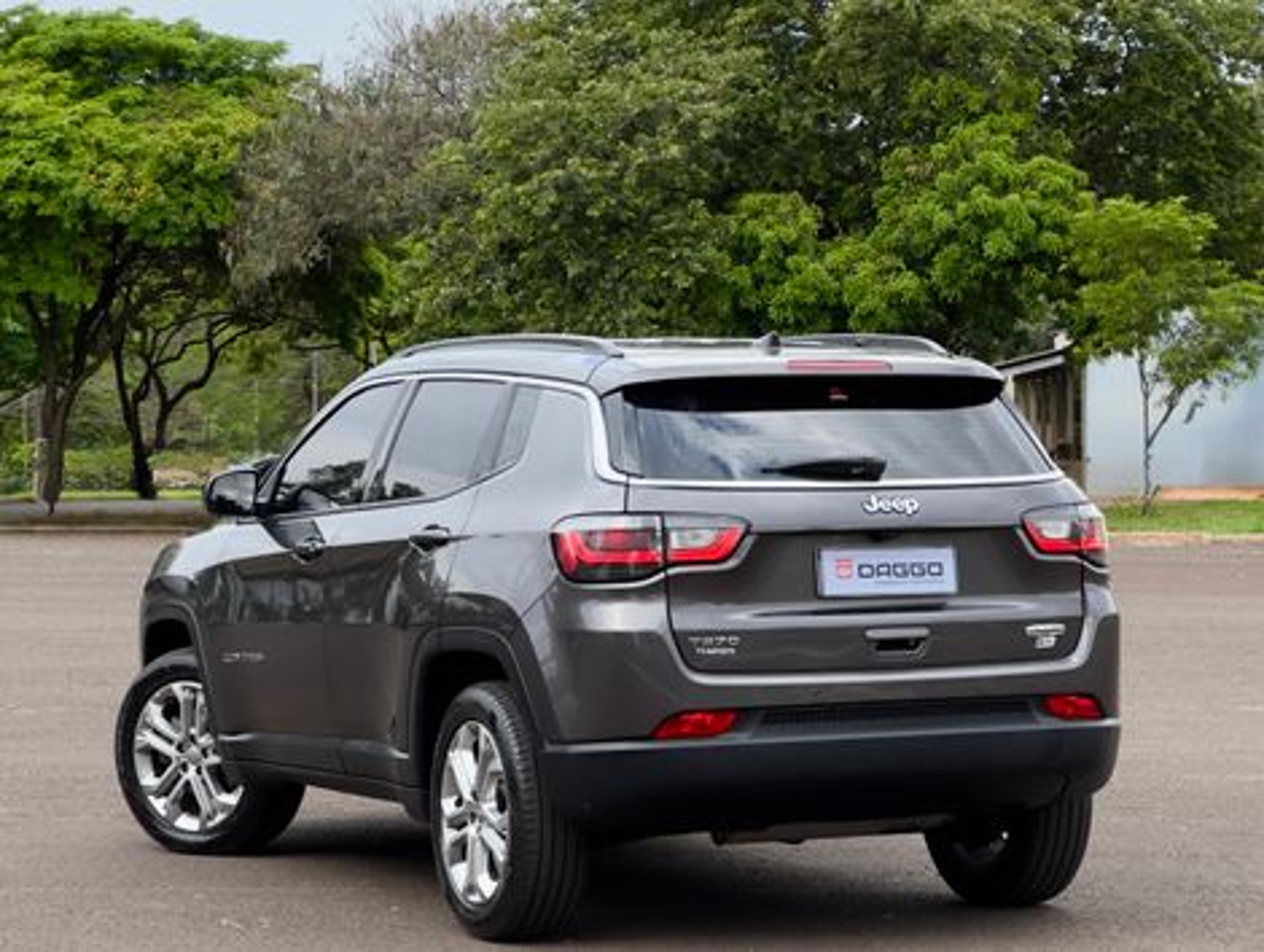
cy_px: 476
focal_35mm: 77
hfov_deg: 25.3
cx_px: 632
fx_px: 2816
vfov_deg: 19.2
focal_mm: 9
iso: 25
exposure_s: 1/124
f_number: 2.8
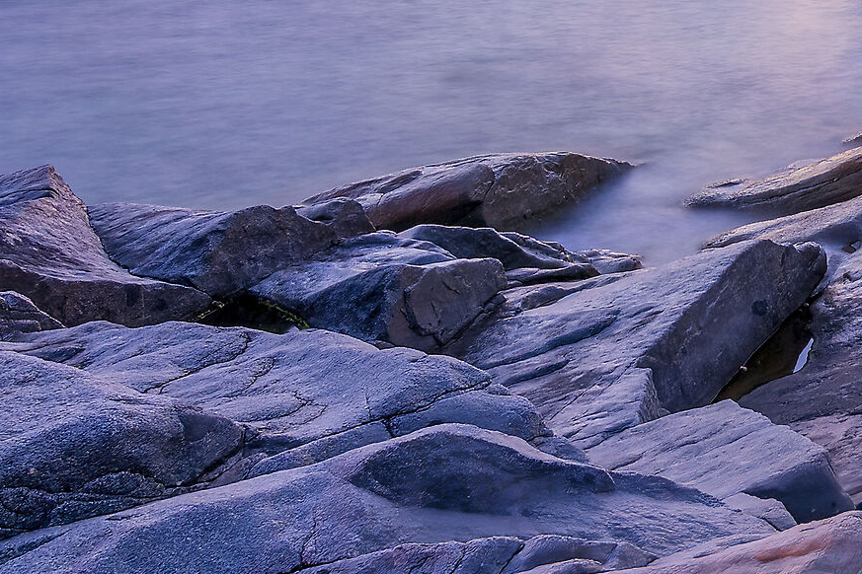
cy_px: -56
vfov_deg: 27.2
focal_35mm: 45
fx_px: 1086
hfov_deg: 38.1
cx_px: 880
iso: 250
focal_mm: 11
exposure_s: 4
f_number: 8
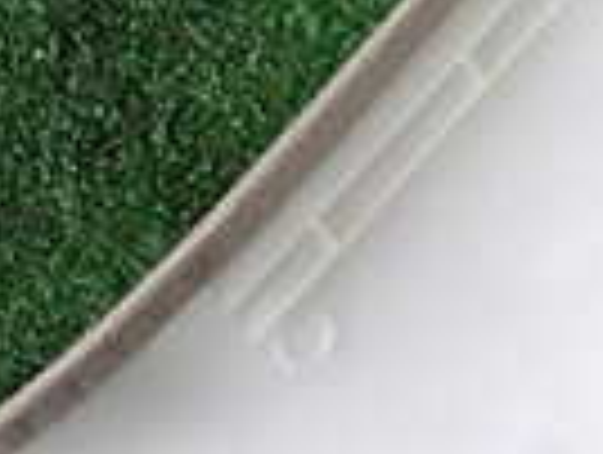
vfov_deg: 10.9
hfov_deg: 14.6
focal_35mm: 134
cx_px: 536
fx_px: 2338
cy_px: -112
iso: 160
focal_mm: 5.4
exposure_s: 1/125
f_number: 2.3
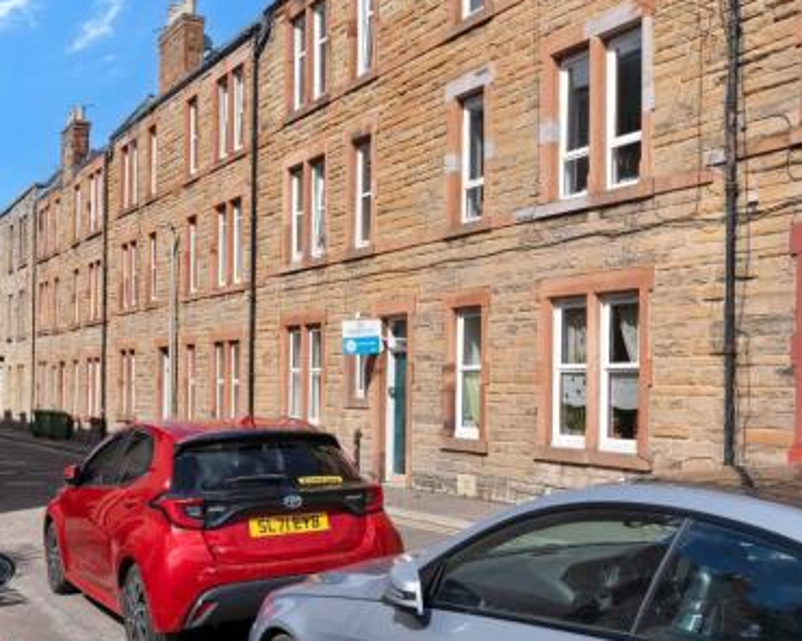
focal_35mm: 41
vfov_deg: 36.5
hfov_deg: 44.8
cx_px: 408
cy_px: 335
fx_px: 973
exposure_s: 1/200
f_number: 10
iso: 100
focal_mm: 34
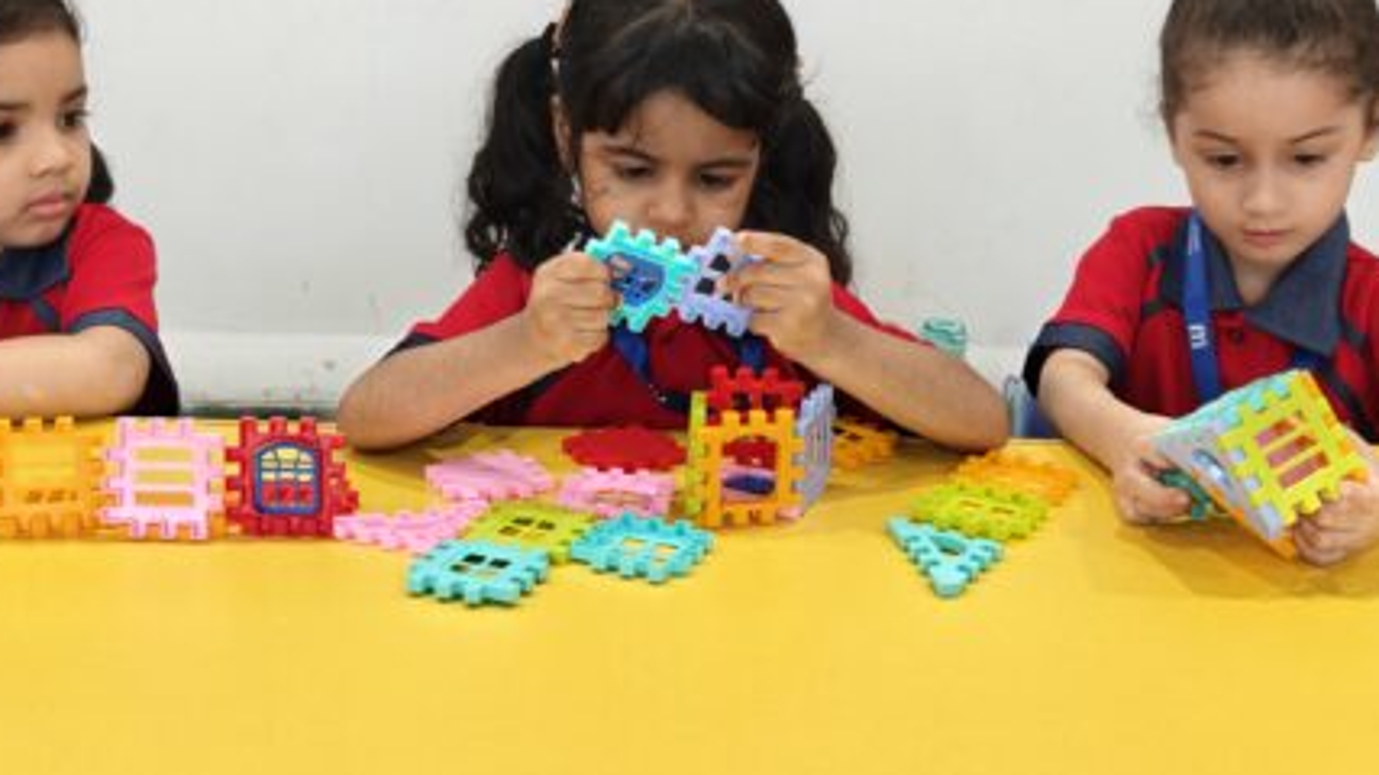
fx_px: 1718
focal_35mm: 47
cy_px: 229
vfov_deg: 25.2
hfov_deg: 43.7
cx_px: 623
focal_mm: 5.59
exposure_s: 1/50
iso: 800
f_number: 1.8
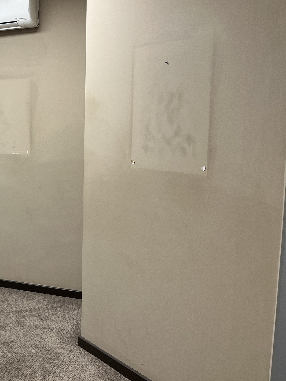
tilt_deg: -8.6
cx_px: -65
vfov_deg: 39.6
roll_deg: +0.7
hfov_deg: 26.6
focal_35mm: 48
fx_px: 529
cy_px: 206
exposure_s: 1/100
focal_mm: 5.1
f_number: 1.6
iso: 80
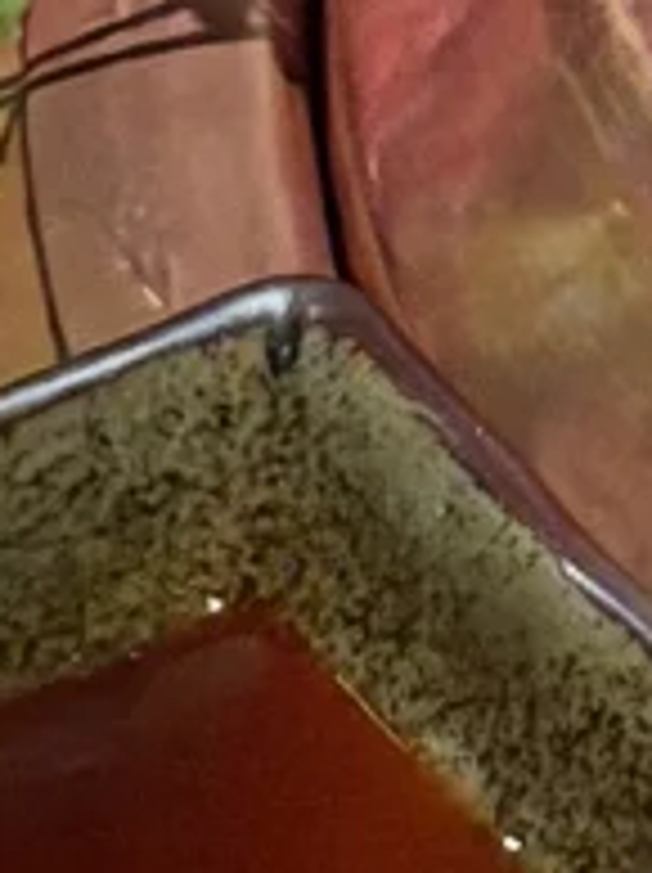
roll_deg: -1.8
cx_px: 2235
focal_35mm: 357
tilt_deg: -32.1
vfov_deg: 5.5
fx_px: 8985
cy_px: -486
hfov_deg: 4.0
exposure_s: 1/40
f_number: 1.78
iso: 200
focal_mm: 6.76
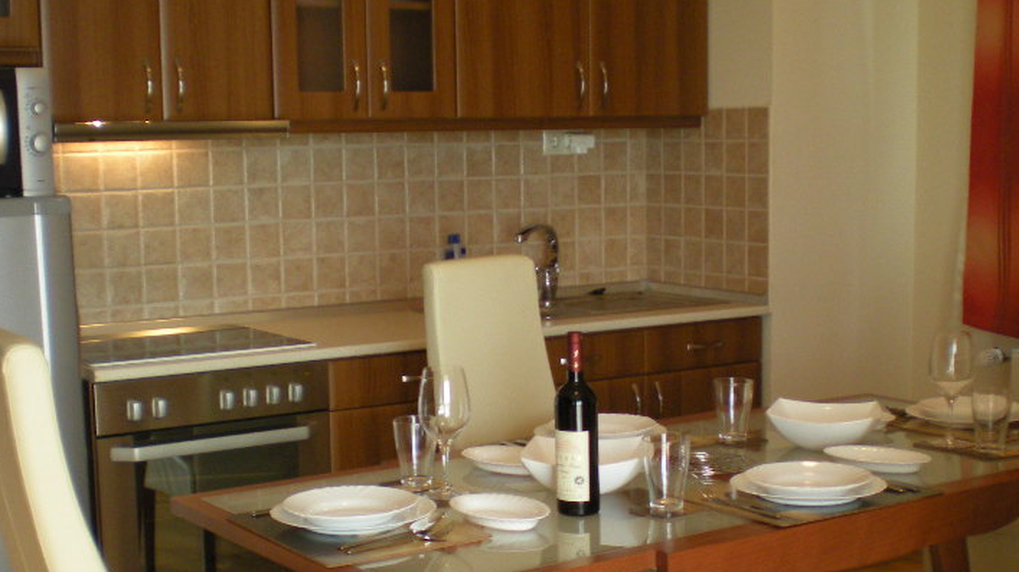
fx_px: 1621
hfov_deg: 34.9
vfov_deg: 20.0
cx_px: 568
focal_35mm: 60
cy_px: 370
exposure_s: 1/62.3
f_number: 3.1
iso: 204
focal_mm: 6.3
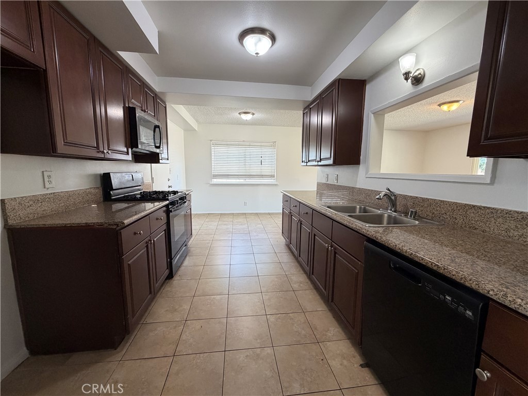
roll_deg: -0.4
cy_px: 198
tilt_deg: -8.1
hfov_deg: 102.1
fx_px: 214
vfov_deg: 85.7
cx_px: 264
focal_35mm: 14
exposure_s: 1/120
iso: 320
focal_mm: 2.22
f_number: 2.2
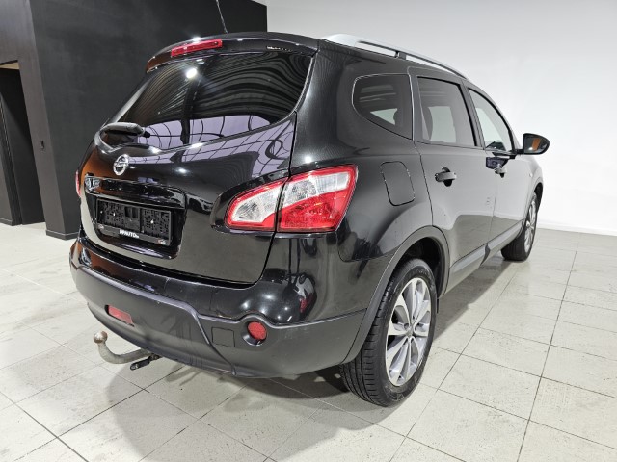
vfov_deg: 58.9
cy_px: 231
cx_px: 308
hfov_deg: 73.9
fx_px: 410
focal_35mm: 23
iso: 250
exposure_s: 1/100
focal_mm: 6.3
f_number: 1.7
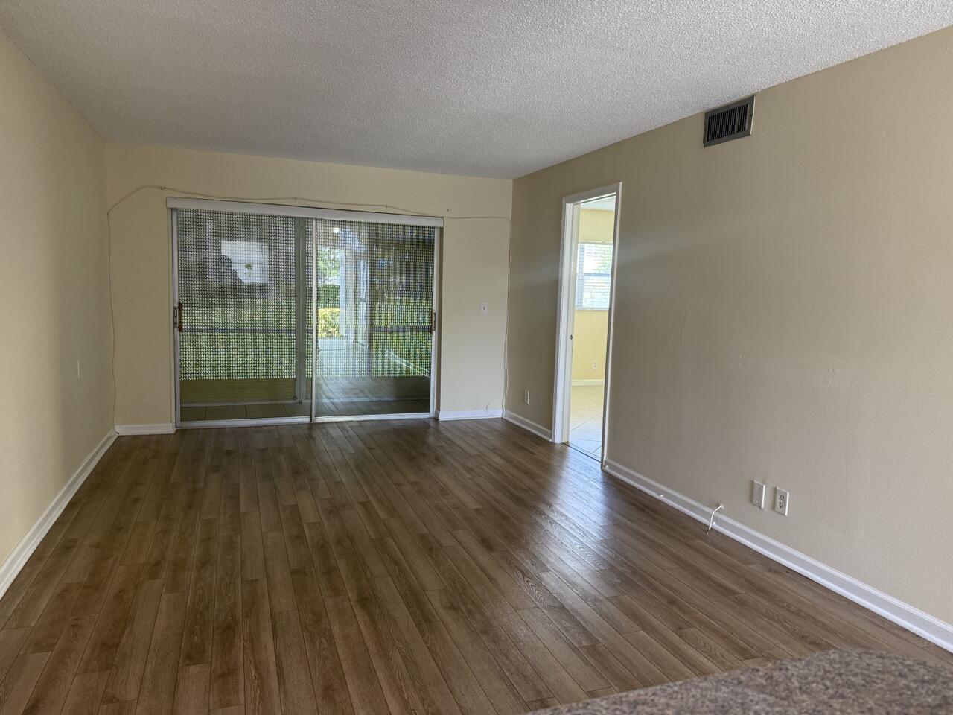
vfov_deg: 56.8
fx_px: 661
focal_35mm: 24
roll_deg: -1.9
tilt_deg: -5.4
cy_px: 358
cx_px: 476
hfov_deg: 71.6
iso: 200
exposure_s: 1/120
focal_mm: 6.76
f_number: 1.78
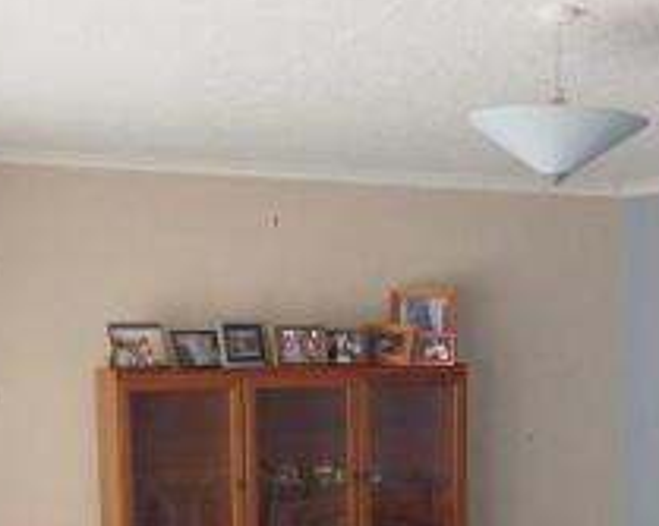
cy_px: 512
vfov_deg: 24.4
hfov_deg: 31.3
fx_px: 1170
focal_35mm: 60
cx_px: 418
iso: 500
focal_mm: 4
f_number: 3.1
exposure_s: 1/45
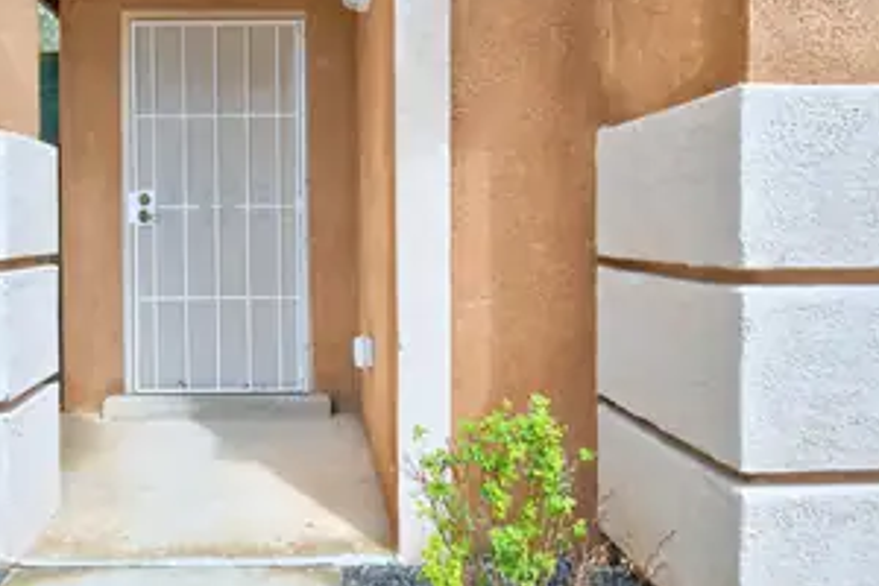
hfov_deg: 64.3
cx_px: 316
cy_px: 230
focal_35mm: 28
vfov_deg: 46.1
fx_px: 684
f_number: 5
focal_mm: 14
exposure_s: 1/800
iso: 100
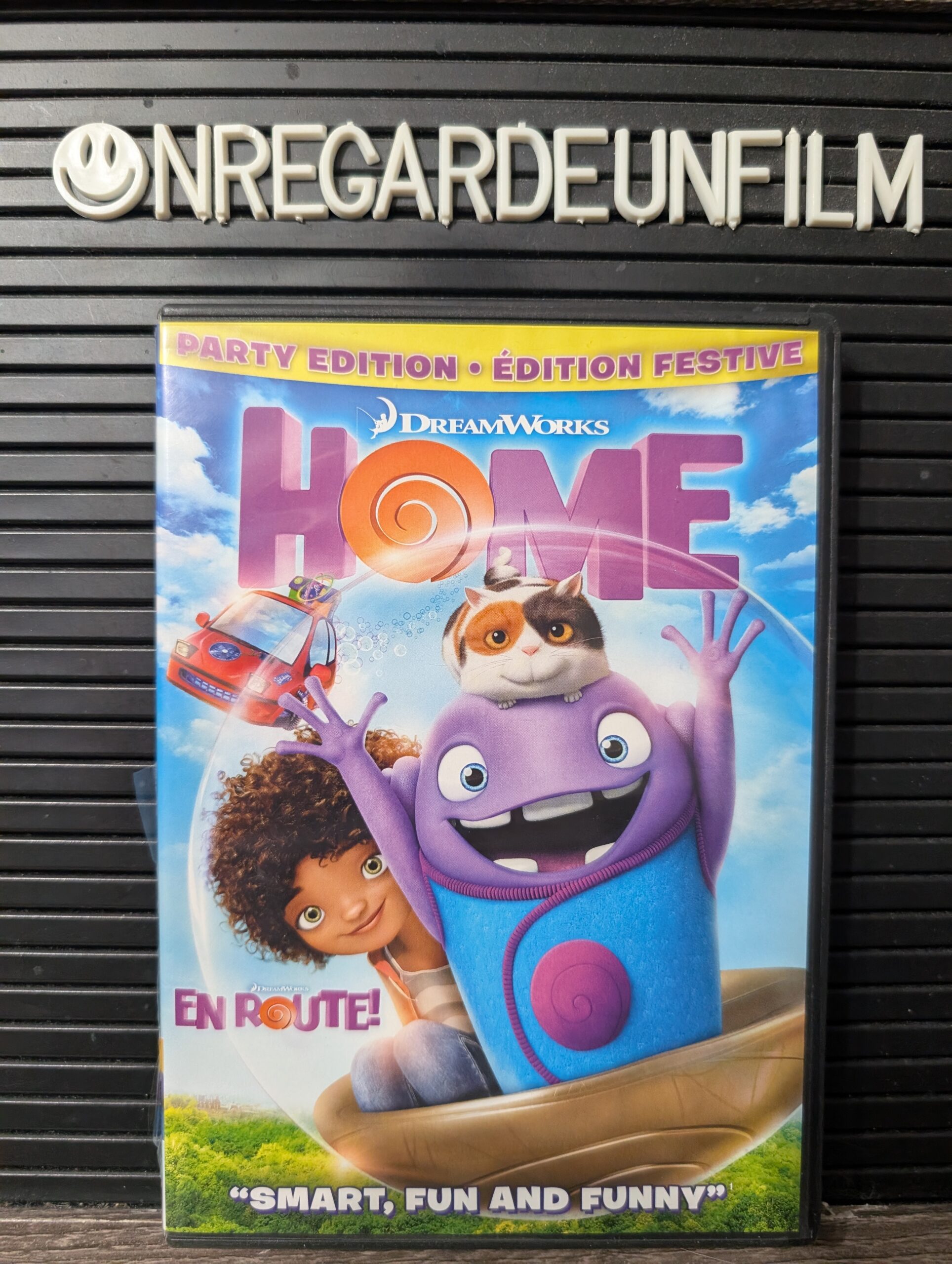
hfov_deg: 56.9
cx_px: 476
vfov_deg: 71.5
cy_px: 632
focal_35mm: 24
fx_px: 878
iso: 849
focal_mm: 6.9
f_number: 1.68
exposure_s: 1/120
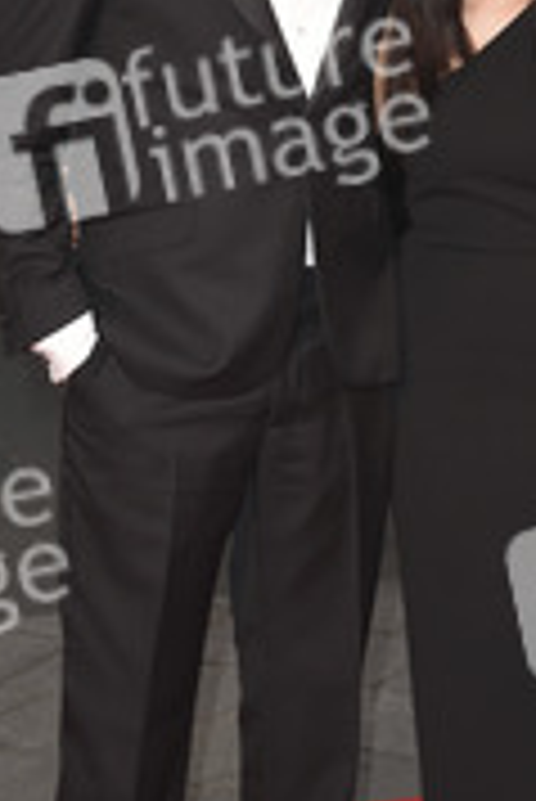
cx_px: 331
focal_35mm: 157
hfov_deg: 8.8
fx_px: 3499
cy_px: 351
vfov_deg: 13.1
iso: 640
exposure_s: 1/250
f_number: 5.6
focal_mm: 70
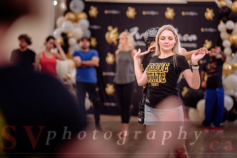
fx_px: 762
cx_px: 106
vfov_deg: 11.8
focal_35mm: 116
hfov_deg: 17.7
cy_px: 71
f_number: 1.8
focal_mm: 105
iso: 800
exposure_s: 1/250
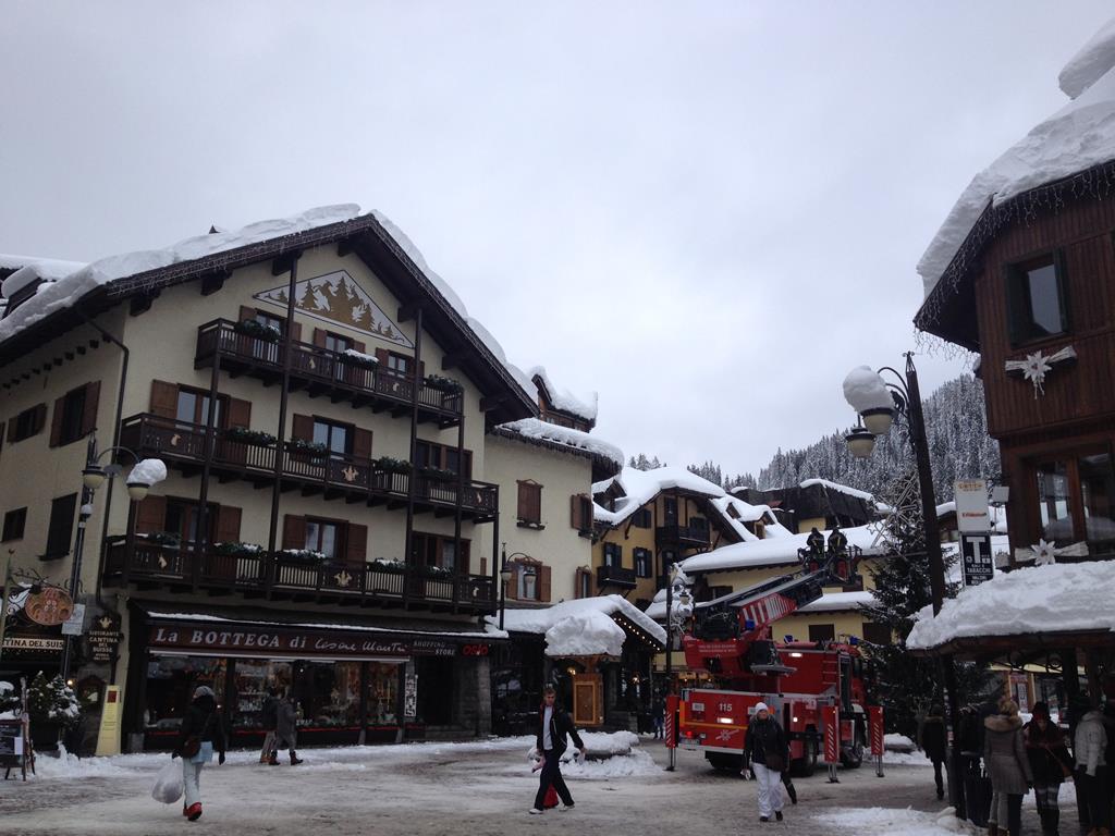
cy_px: 418
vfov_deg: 40.7
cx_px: 558
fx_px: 1127
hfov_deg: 52.6
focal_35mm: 35
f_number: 2.4
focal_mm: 4.28
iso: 50
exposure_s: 1/472
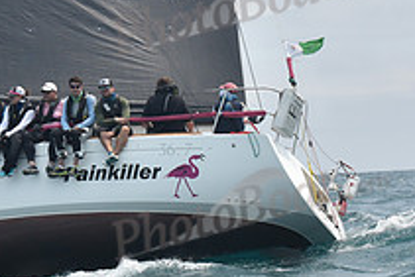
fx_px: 2215
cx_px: 12
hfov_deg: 10.6
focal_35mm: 192
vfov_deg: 7.2
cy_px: 135
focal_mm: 70
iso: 250
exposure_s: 1/800
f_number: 10
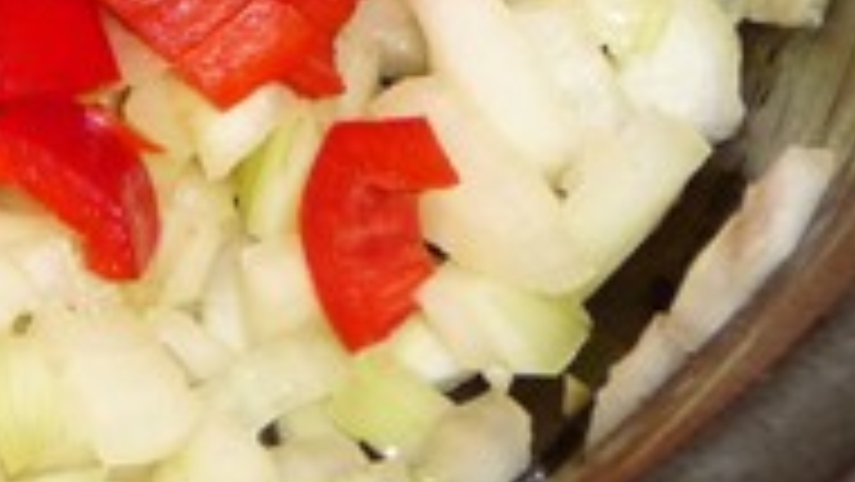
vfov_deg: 7.4
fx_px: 3583
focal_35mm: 158
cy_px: -523
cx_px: -459
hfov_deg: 12.8
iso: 100
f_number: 4
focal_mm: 7.1
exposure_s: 1/30
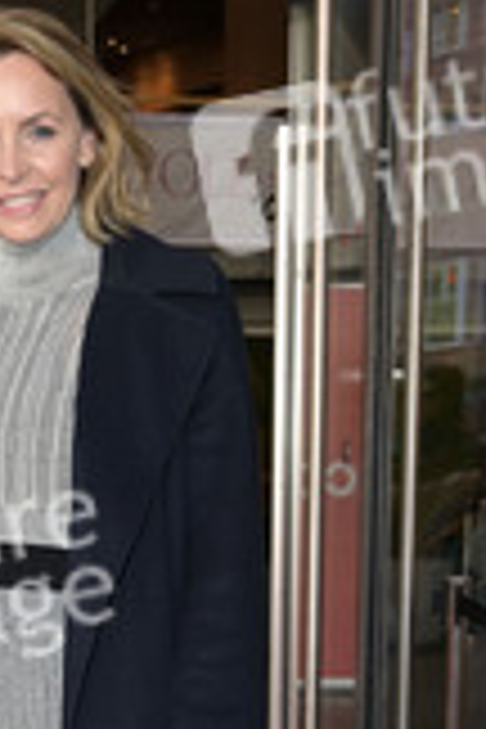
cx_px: 14
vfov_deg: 22.7
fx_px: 1701
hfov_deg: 16.0
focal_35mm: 84
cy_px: 824
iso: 400
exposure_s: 1/200
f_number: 4
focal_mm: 34
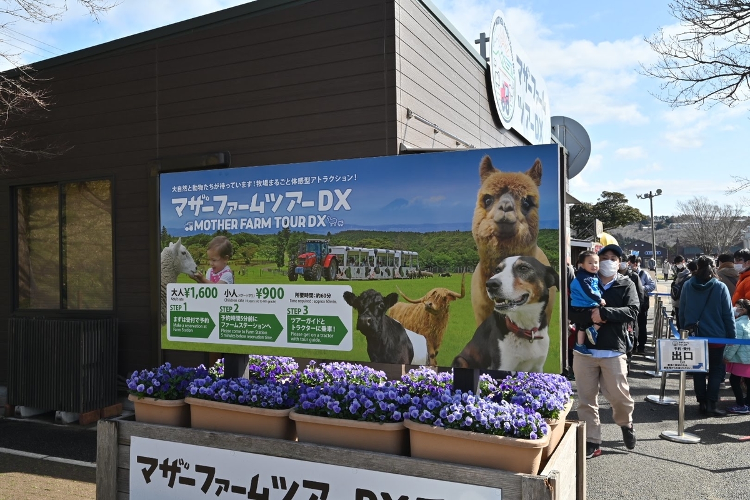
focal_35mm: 30
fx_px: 625
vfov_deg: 43.6
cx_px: 375
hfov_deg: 61.9
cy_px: 250
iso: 160
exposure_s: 1/60
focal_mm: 30
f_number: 14
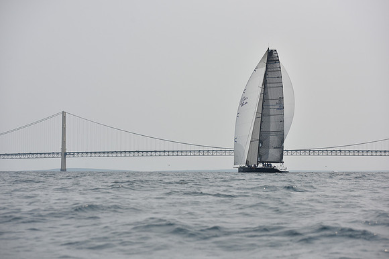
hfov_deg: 28.8
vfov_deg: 19.5
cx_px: 194
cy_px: 130
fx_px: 757
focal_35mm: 70
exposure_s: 1/5000
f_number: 4.5
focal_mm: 70
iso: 250
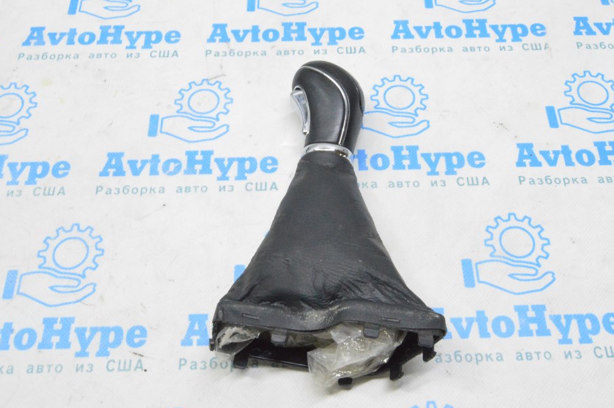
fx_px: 657
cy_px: 190
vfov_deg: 34.5
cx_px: 325
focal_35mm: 39
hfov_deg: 50.1
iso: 6400
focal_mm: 23
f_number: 20
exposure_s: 1/15
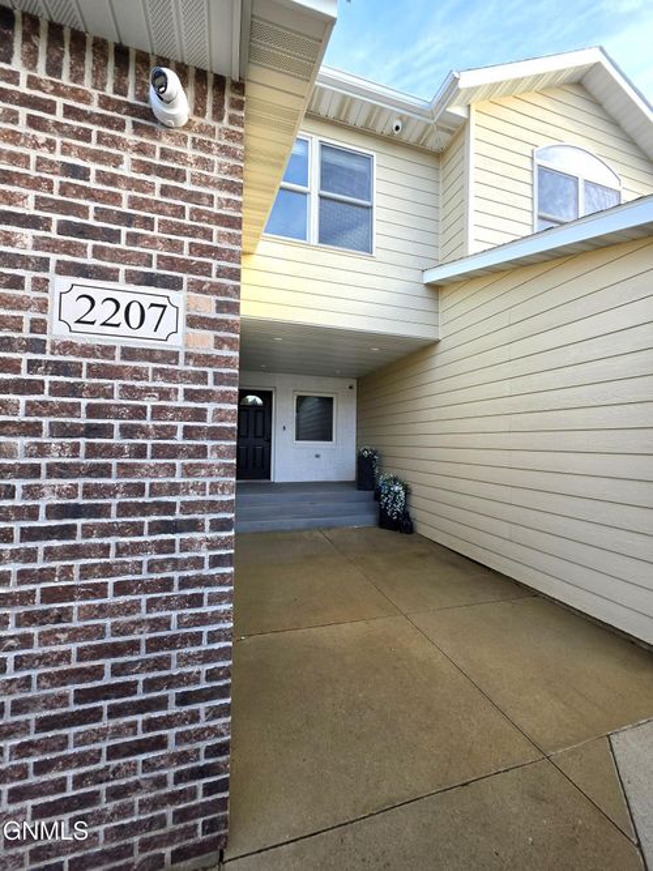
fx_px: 327
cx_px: 326
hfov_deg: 89.9
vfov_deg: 106.2
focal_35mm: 13
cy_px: 436
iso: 32
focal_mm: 2.2
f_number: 1.9
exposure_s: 1/259
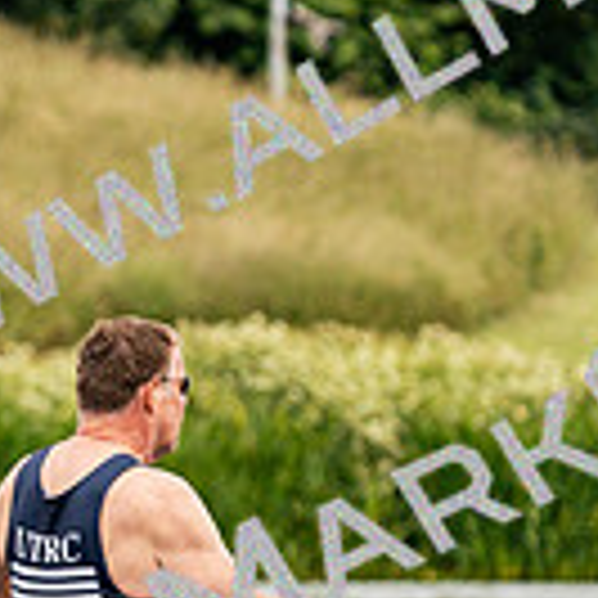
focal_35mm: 1072
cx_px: -526
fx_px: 20952
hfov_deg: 1.6
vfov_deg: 1.6
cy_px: 483
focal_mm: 289
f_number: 6.3
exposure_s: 1/2000
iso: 400
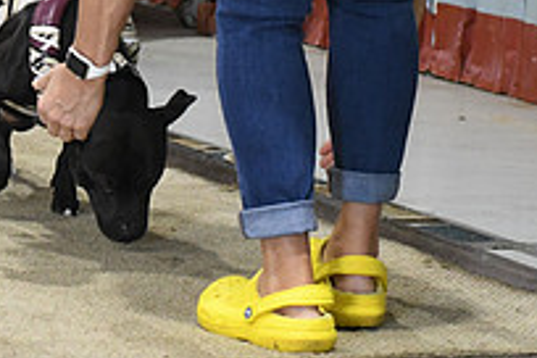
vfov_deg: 6.4
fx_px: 3177
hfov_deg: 9.6
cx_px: 97
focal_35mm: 213
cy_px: 46
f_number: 5
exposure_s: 1/320
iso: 4000
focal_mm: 50
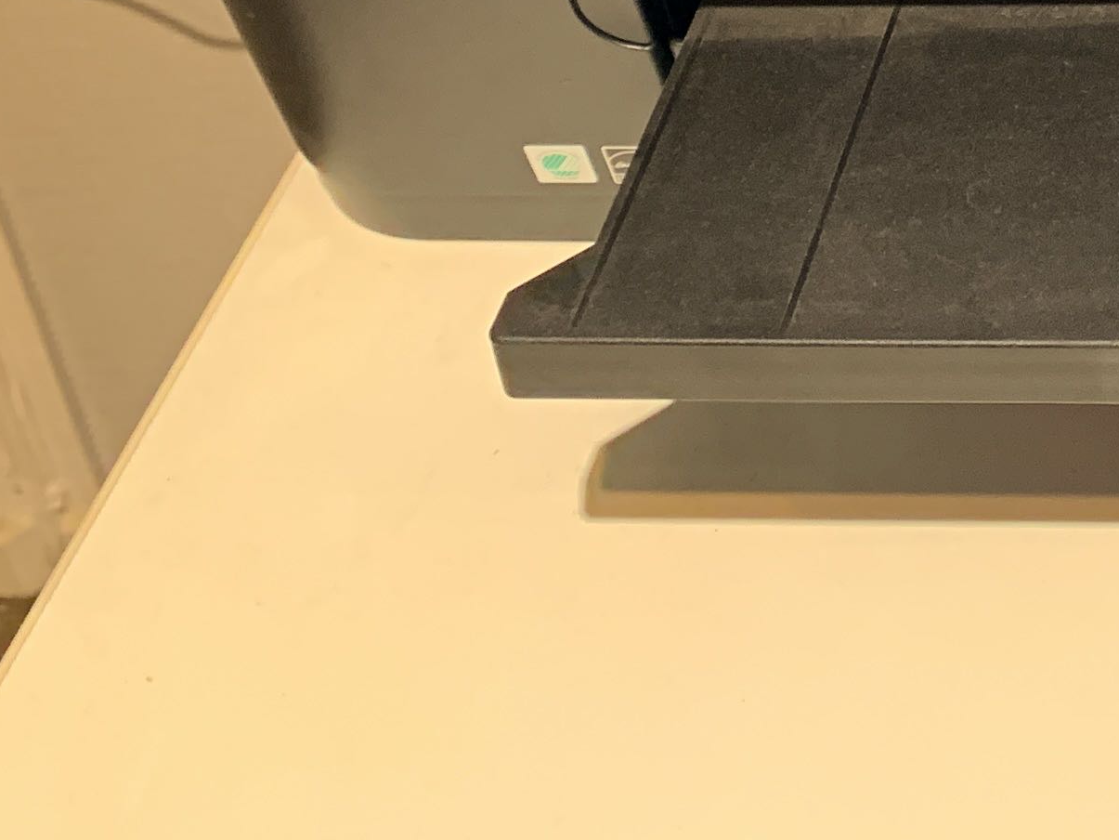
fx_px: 2813
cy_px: -535
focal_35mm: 87
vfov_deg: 15.3
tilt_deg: -29.0
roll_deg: +1.8
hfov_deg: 20.0
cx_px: 1584
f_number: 1.8
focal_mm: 4.25
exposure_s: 1/60
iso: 160
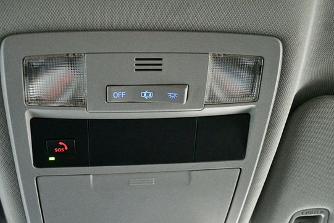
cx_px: 142
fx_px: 362
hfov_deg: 49.4
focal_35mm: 39
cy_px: 126
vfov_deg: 34.2
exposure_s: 1/50
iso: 12800
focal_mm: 22
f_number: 3.8
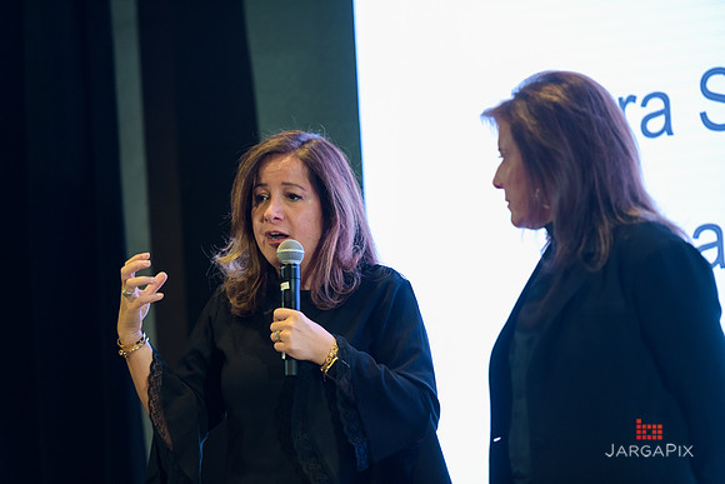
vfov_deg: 8.1
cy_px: 242
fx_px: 3424
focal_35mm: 170
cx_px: 362
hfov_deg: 12.1
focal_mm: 170
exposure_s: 1/200
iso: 1250
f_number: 3.2
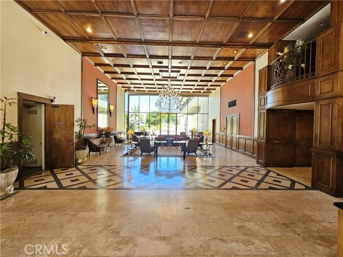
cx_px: 172
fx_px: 129
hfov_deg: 106.2
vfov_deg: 89.9
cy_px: 128
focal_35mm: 13
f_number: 2.2
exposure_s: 1/60
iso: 100
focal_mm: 2.2
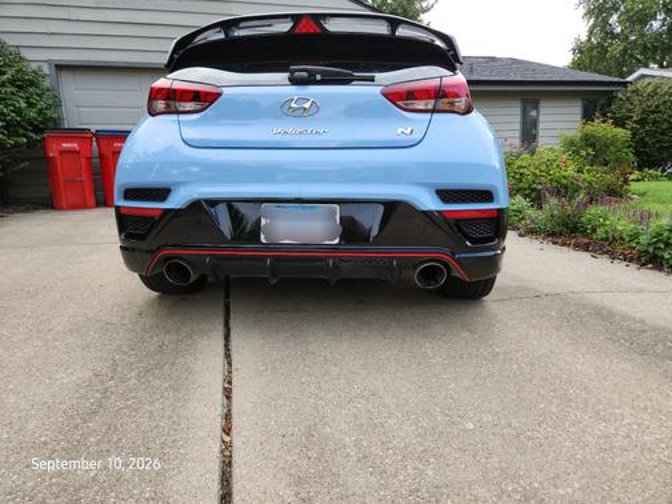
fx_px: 446
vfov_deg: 58.9
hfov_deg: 73.9
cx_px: 336
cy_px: 252
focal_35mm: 23
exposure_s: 1/182
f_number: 1.8
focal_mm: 5.4
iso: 40
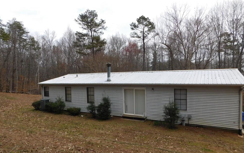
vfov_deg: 49.2
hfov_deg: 72.6
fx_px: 166
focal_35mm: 25
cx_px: 120
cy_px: 82
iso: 125
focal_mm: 4
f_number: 3
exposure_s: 1/800
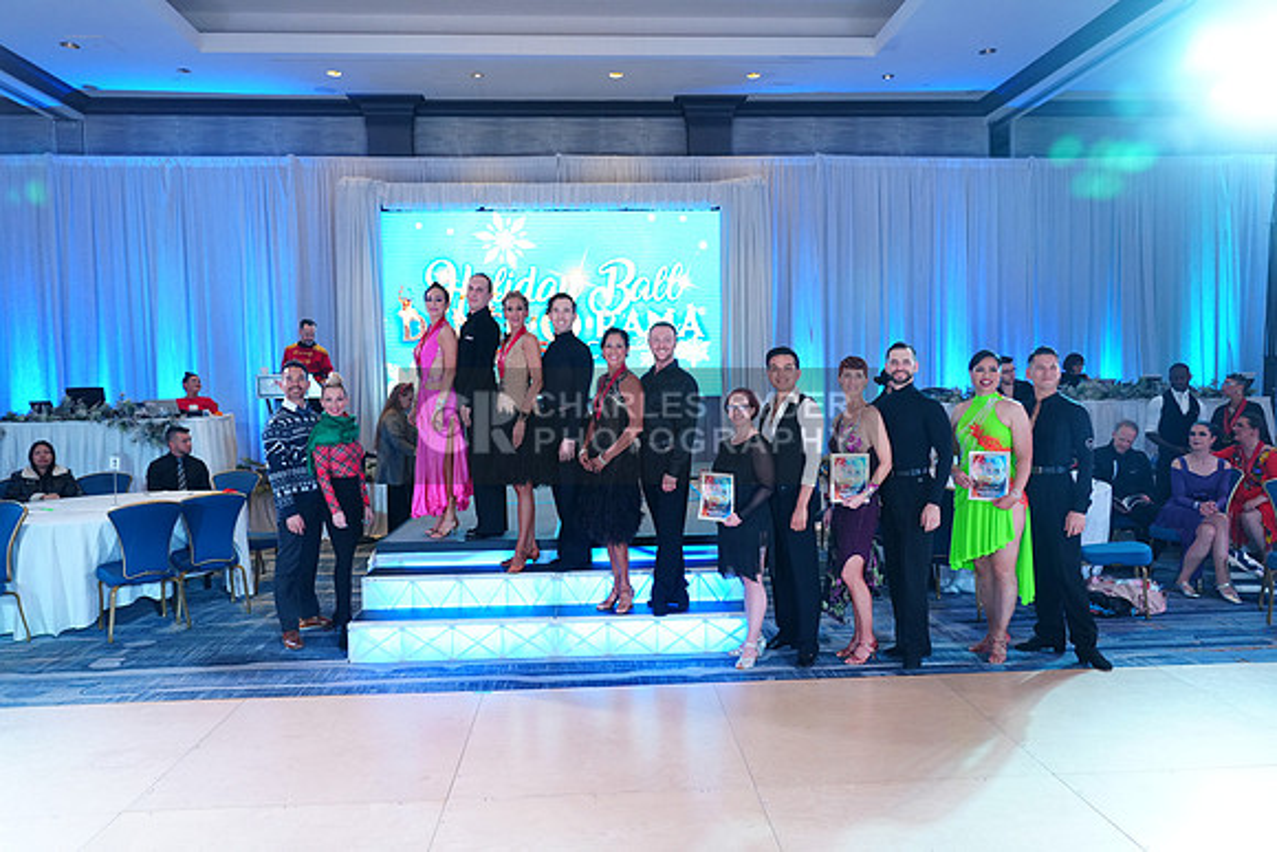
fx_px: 851
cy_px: 426
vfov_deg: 53.2
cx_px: 638
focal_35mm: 24
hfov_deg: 73.7
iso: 2000
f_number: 4
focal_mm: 24
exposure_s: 1/200
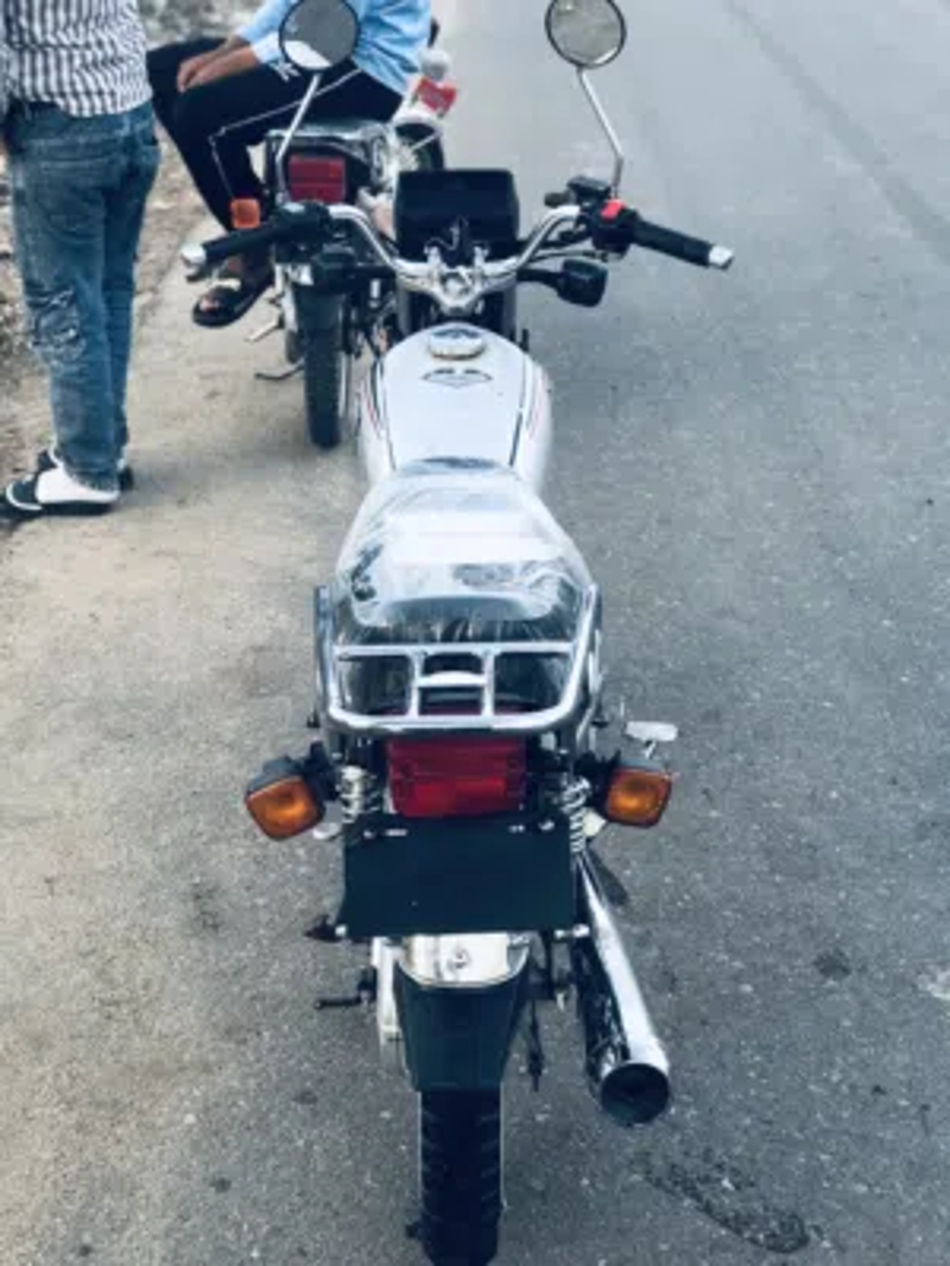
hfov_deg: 25.7
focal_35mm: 57
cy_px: 633
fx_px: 2086
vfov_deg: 33.8
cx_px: 475
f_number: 2.8
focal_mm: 6.6
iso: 32
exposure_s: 1/50
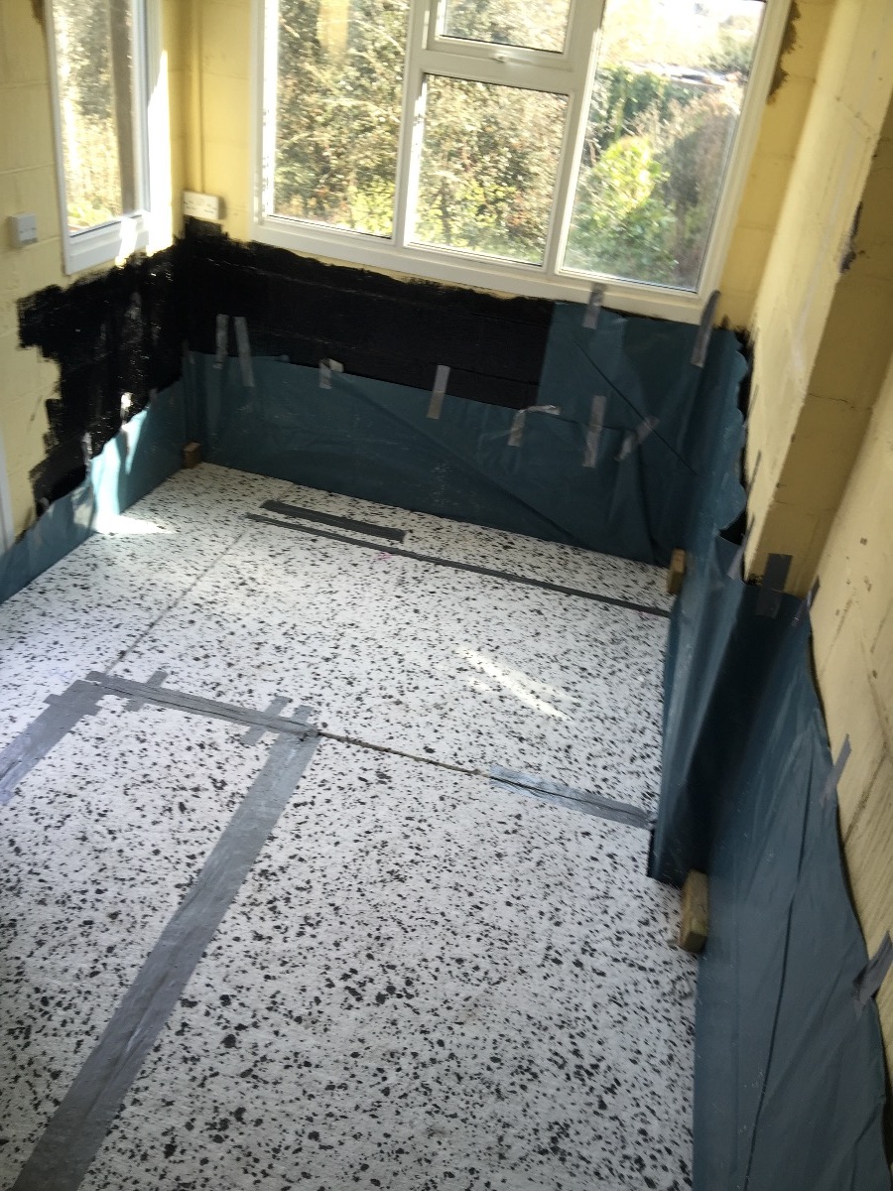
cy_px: 596
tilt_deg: -30.1
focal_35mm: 29
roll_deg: -5.8
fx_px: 997
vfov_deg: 61.7
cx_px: 446
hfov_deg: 48.2
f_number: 2.2
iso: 32
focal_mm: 4.15
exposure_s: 1/100
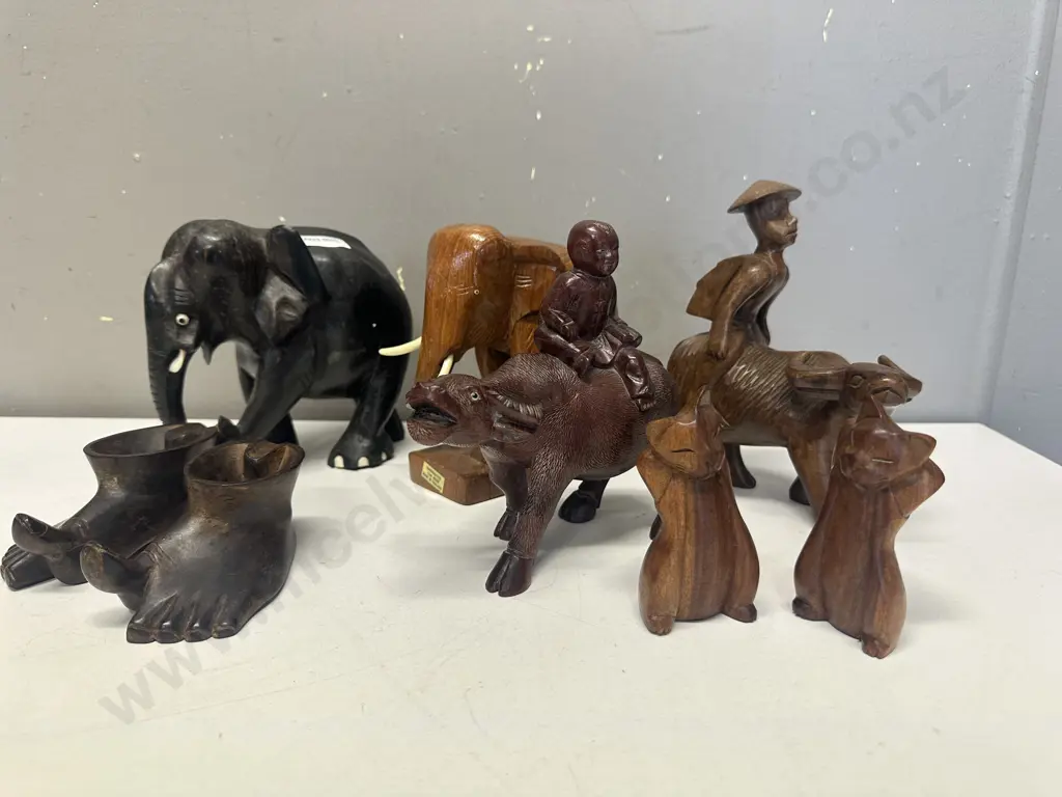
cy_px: 398
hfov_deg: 71.6
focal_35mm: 24
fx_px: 736
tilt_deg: -13.9
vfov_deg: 56.8
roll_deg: -1.4
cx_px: 531
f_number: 1.78
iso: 160
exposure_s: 1/100
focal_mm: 6.86
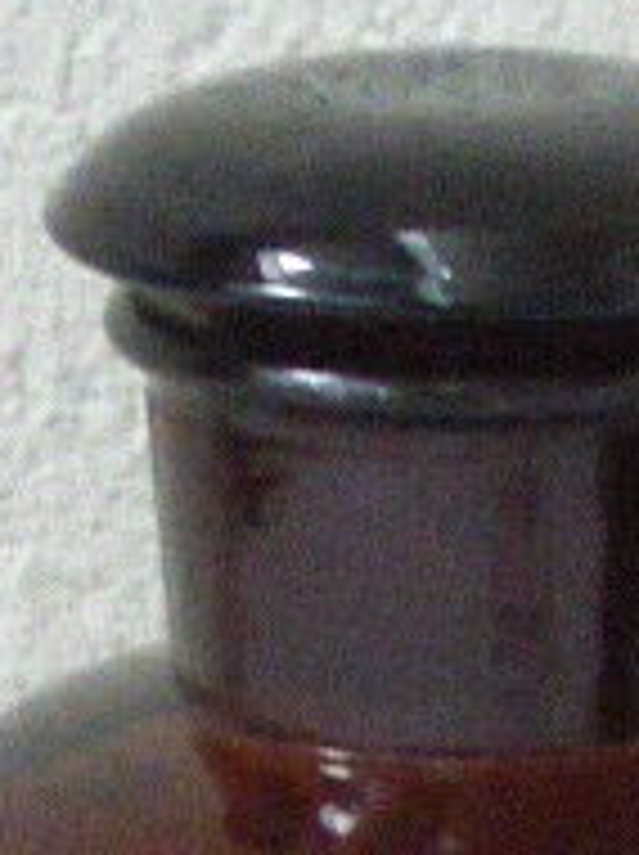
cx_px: 464
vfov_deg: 5.3
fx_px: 9226
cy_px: 1287
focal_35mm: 374
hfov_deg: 4.0
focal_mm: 18.2
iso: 3200
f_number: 5.3
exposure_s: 1/60
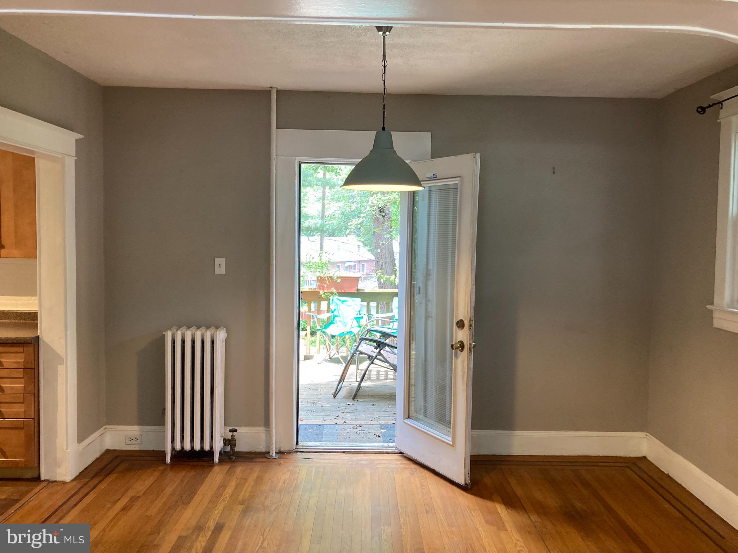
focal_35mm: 28
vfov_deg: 49.7
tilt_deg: -2.9
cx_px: 369
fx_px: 597
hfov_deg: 63.4
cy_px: 276
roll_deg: -0.4
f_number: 1.8
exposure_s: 1/60
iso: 125
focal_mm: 3.99
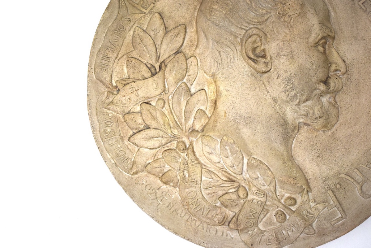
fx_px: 619
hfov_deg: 33.4
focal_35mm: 60
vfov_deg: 22.6
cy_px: 124
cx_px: 186
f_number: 5
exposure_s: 1/60
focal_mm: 40
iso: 560
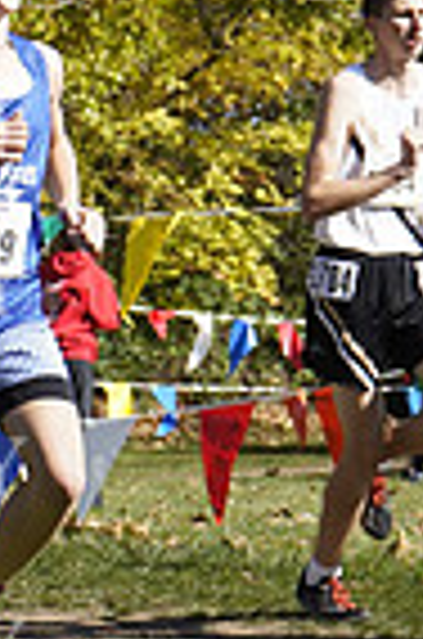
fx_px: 5083
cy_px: 196
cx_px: -626
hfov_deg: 4.6
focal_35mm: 287
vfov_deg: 7.2
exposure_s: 1/2500
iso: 1600
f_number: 8
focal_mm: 70
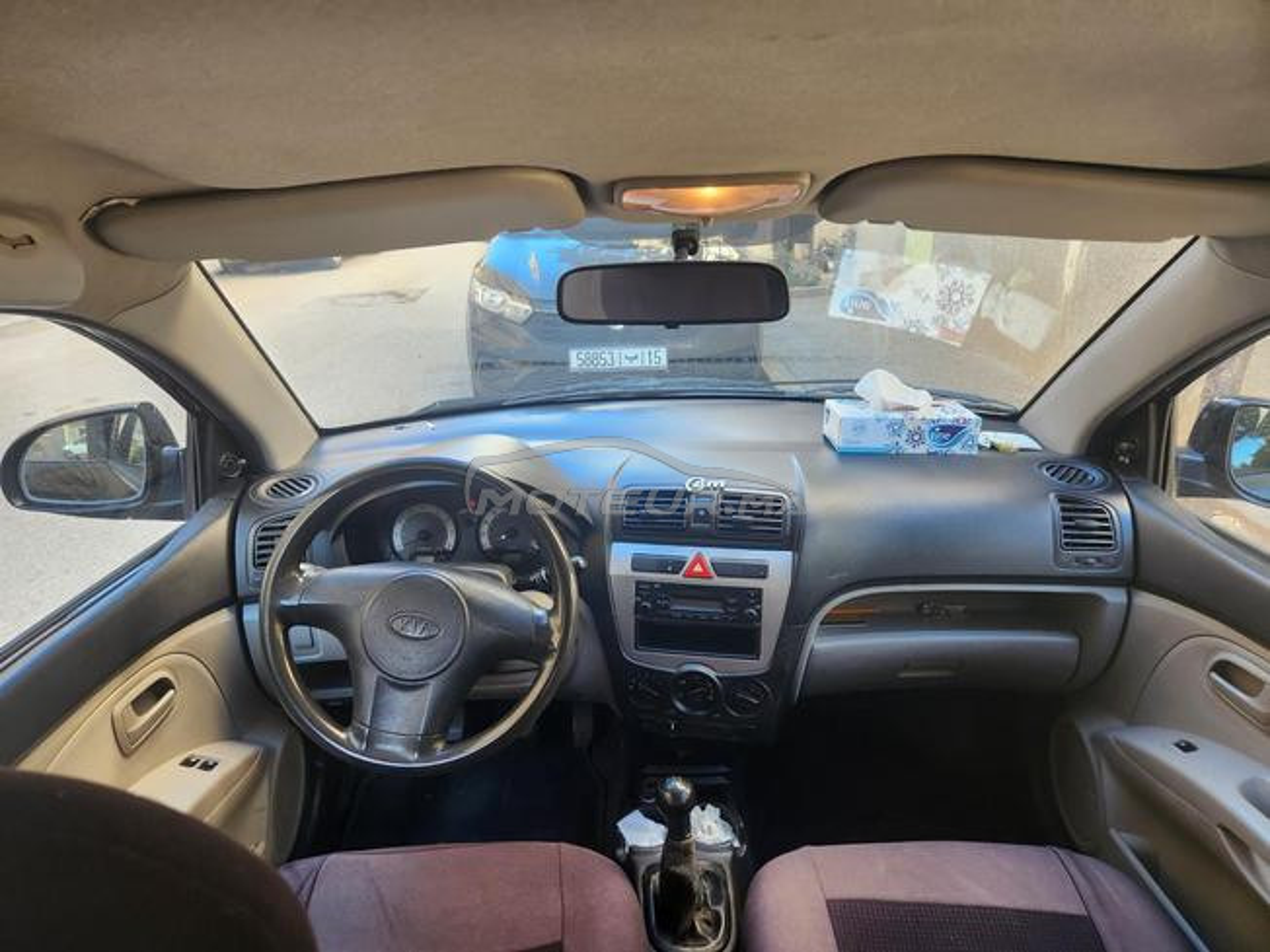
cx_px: 635
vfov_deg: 58.9
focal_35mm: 23
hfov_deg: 73.9
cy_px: 476
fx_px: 844
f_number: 1.8
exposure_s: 1/180
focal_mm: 5.4
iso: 160
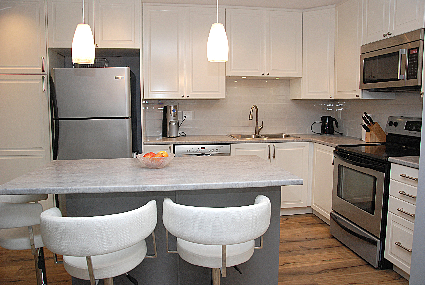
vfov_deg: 48.0
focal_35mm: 27
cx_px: 212
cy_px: 142
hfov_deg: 67.3
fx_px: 319
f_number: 4.5
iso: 400
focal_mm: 18
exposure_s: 1/60
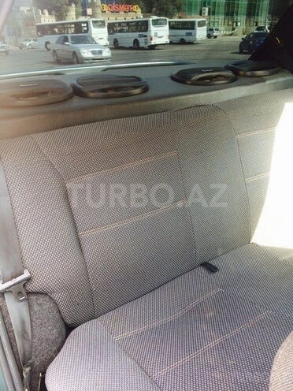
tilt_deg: -30.0
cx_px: 146
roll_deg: +0.2
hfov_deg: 48.2
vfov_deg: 61.7
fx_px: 327
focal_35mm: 29
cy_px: 196
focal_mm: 4.15
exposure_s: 1/50
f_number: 2.2
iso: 40
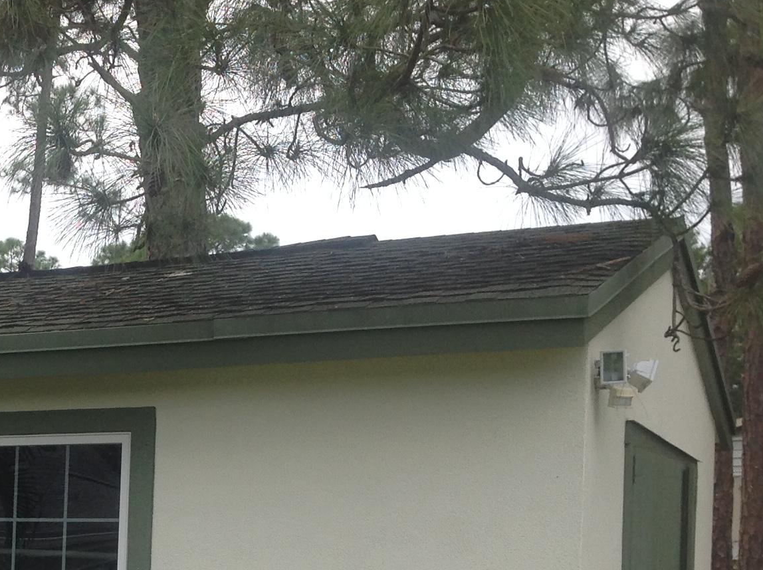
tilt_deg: +1.1
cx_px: -60
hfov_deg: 23.3
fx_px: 1739
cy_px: 575
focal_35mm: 79
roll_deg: -0.9
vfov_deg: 18.1
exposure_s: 1/672
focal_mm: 4.28
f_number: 2.4
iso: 50
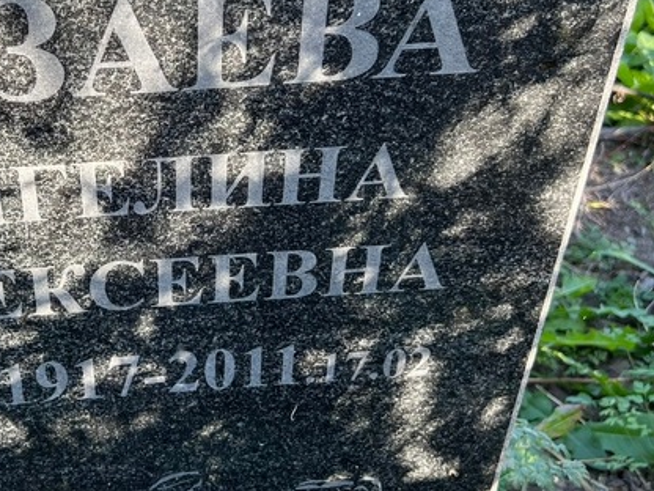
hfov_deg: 37.1
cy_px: 214
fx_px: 945
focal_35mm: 50
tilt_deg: -34.7
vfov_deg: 29.1
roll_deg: +4.1
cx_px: 152
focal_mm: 5.7
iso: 40
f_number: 1.5
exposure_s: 1/260
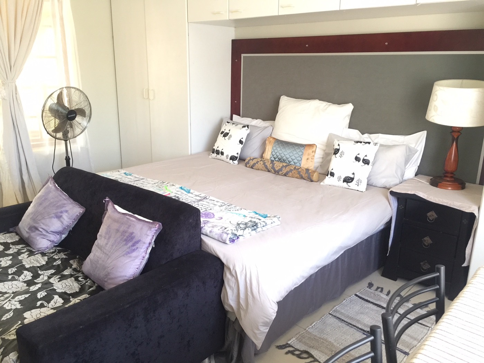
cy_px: 182
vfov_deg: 48.2
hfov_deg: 61.7
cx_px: 242
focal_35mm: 29
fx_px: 405
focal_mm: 4.15
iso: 100
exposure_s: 1/17
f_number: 2.2
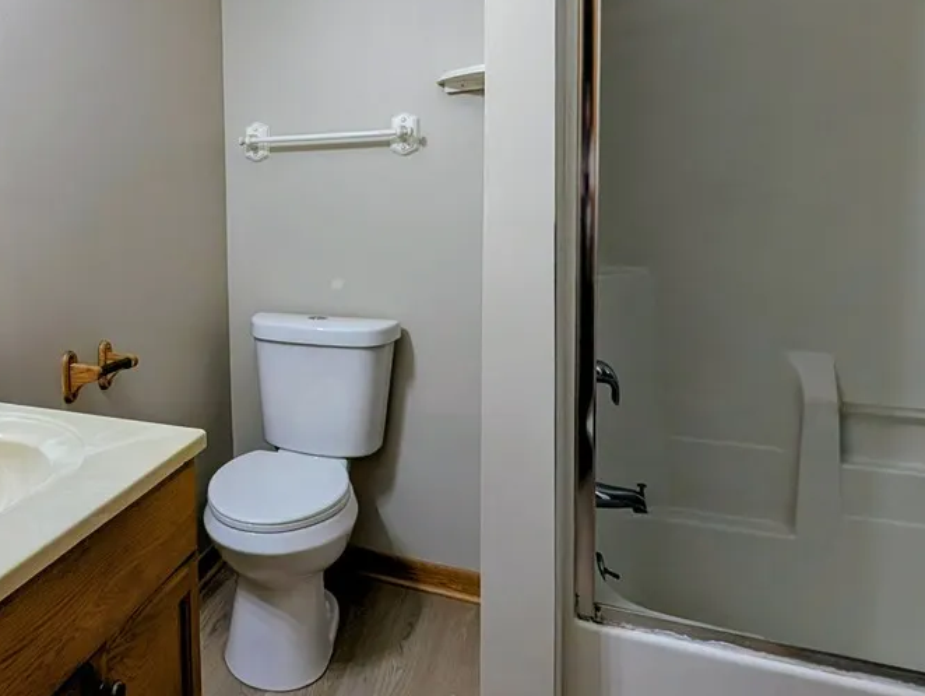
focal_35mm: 26
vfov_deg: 52.3
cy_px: 243
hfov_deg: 60.8
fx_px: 696
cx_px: 163
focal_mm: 2.02
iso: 54
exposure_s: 1/126
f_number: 1.7
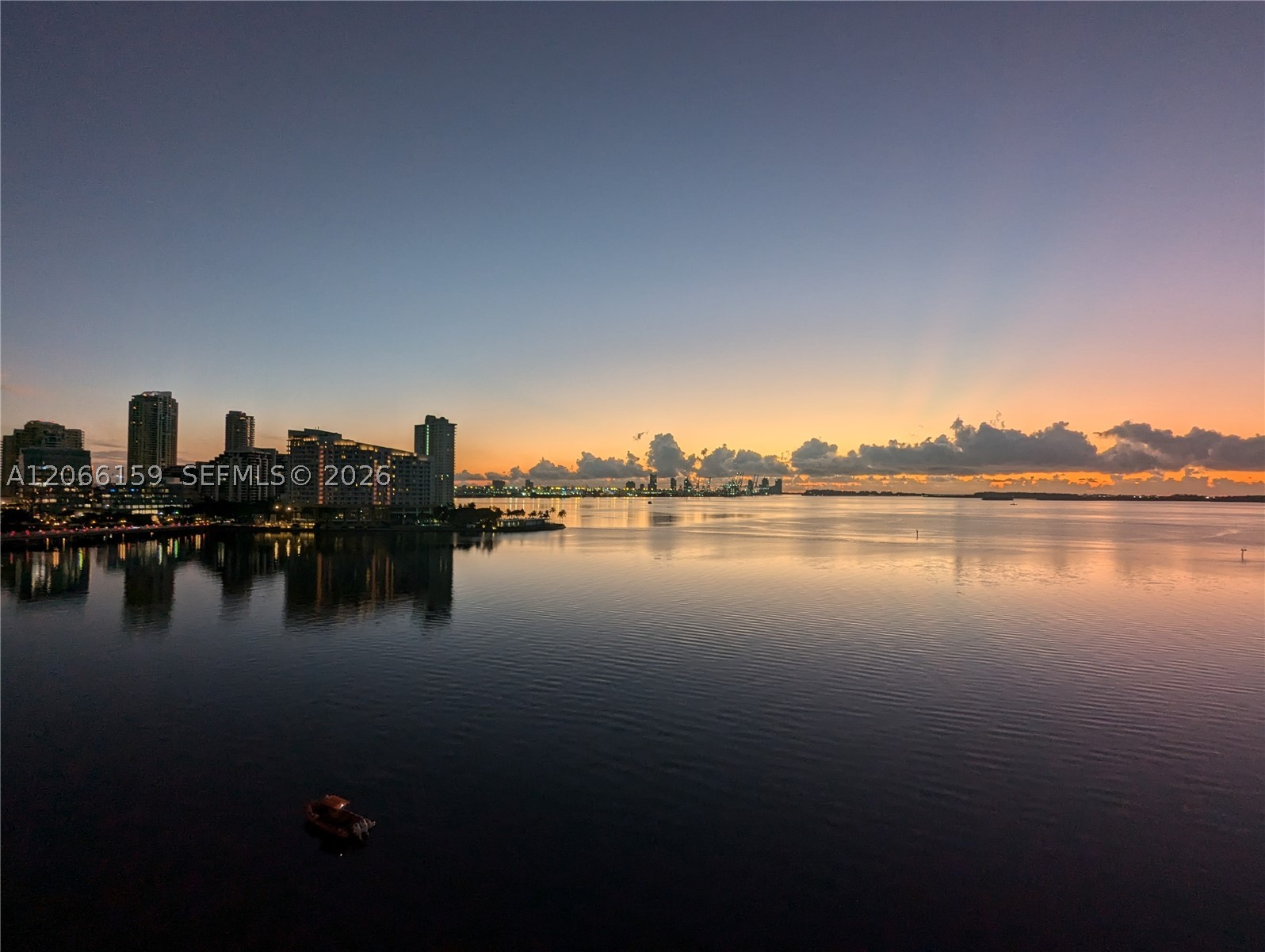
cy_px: 476
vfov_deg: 78.2
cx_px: 632
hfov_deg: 94.4
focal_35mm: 16
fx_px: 585
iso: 65
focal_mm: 2.35
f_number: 2.2
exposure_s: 1/23.8
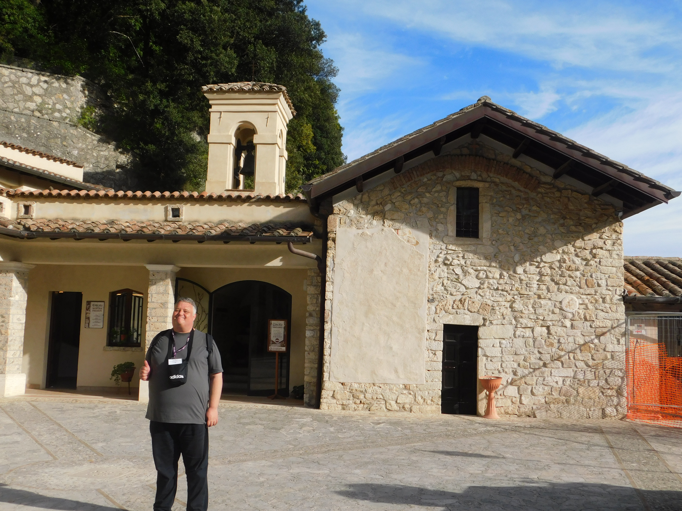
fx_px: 709
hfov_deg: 51.4
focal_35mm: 36
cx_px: 341
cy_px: 256
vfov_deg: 39.7
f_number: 3.5
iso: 125
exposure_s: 1/1250
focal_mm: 6.3
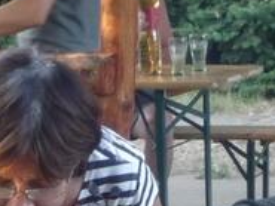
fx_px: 1169
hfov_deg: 13.3
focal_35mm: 147
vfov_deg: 9.6
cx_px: 33
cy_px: 373
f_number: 2.8
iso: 160
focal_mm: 4.4
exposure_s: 1/30
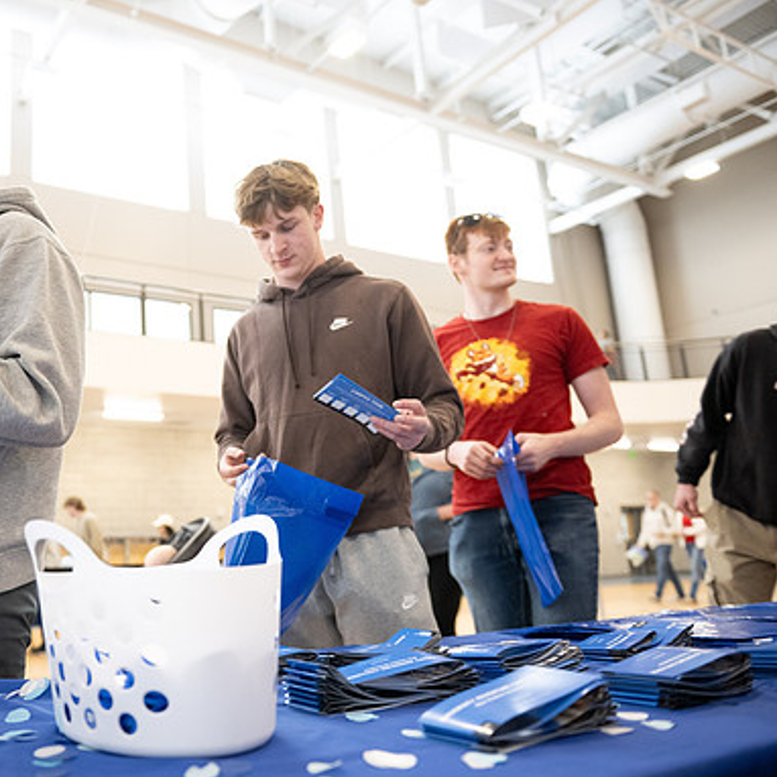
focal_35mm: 31
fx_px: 787
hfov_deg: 50.5
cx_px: 201
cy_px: 387
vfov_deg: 52.5
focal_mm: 24
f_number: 2.8
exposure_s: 1/320
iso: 2500
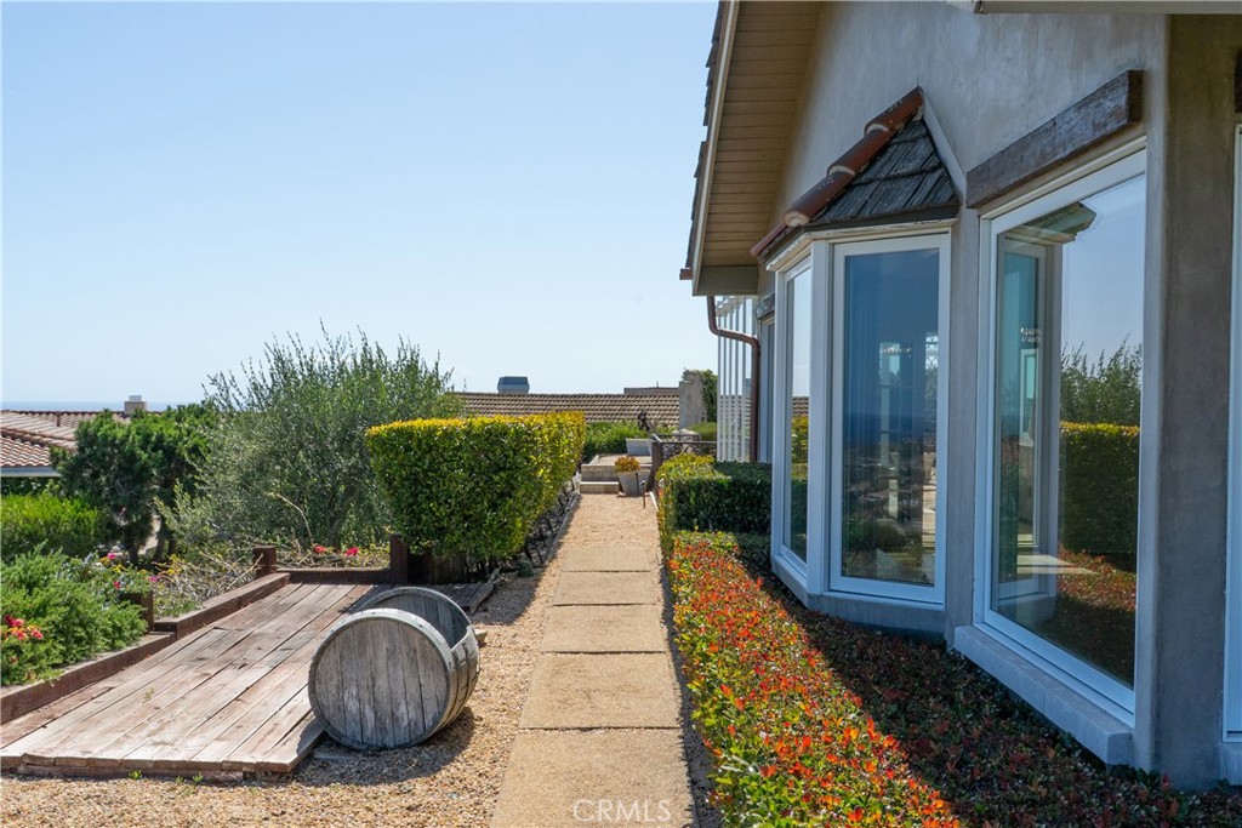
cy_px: 414
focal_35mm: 36
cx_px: 621
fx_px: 1242
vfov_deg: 36.9
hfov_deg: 53.1
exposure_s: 1/500
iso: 500
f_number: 16
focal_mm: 24
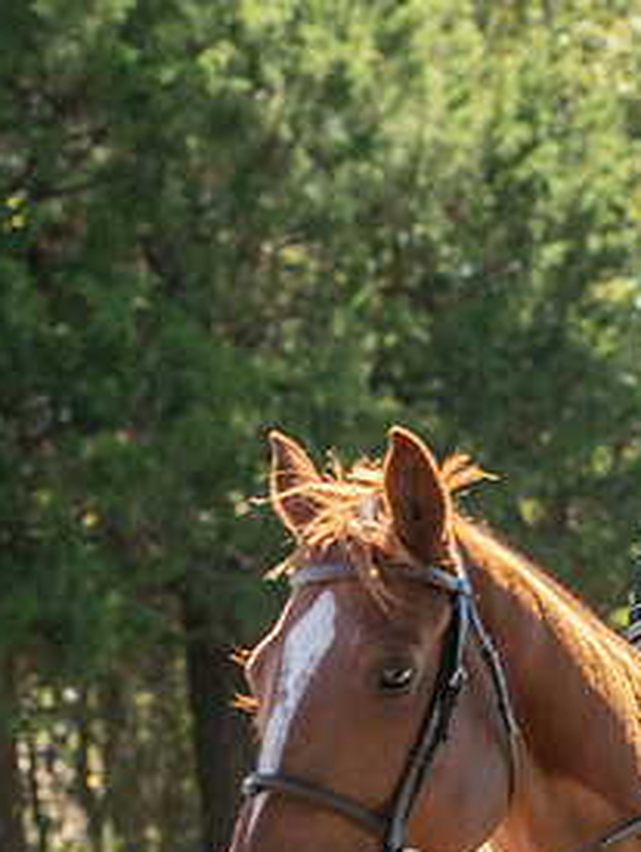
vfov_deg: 9.2
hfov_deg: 6.9
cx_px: 965
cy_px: 679
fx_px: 5271
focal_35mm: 214
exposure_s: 1/250
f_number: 4.5
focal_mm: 82
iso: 280
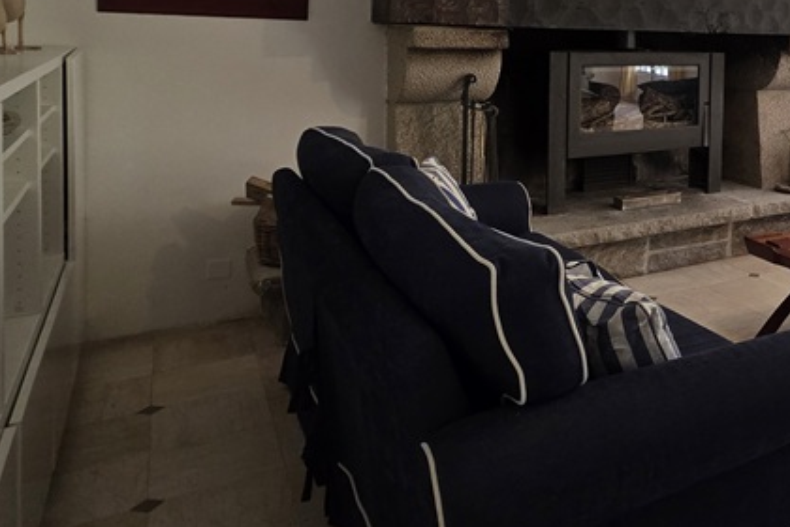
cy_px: 55
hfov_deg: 48.4
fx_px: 724
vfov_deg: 37.4
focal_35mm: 33
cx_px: 769
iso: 200
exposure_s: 1/100
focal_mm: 2.2
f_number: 1.9
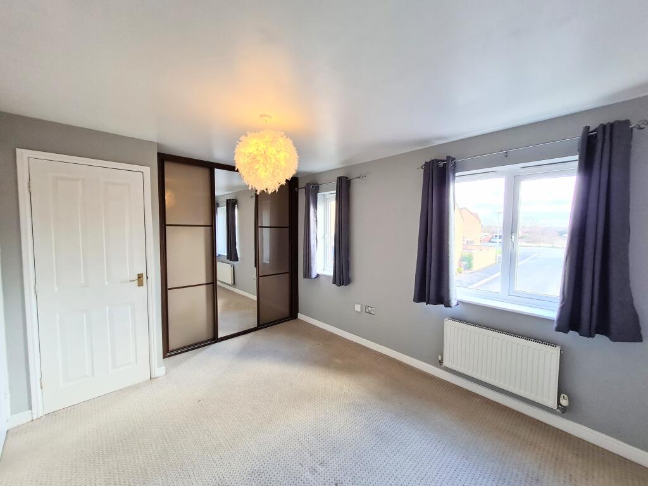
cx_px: 324
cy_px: 243
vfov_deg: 89.9
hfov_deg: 106.2
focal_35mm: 13
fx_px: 243
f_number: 2.2
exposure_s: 1/50
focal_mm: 1.74
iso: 80
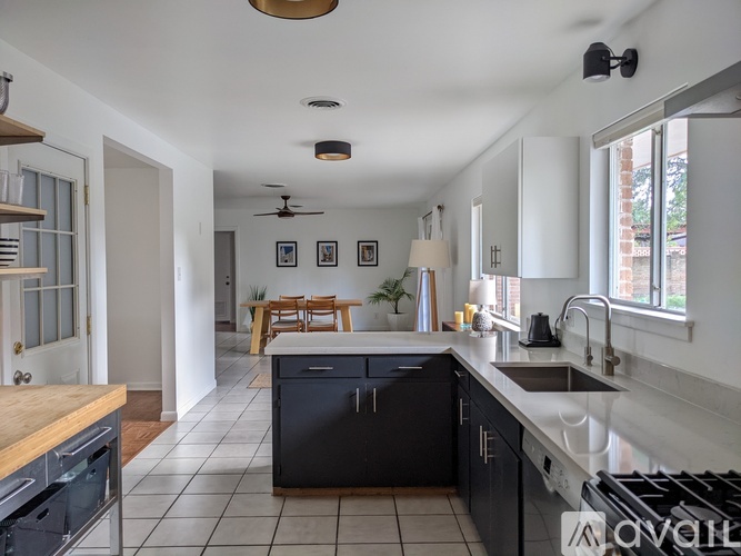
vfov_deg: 51.3
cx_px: 370
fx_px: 578
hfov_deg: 65.3
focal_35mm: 27
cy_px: 278
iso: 57
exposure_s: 1/60
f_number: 1.73
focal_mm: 4.38
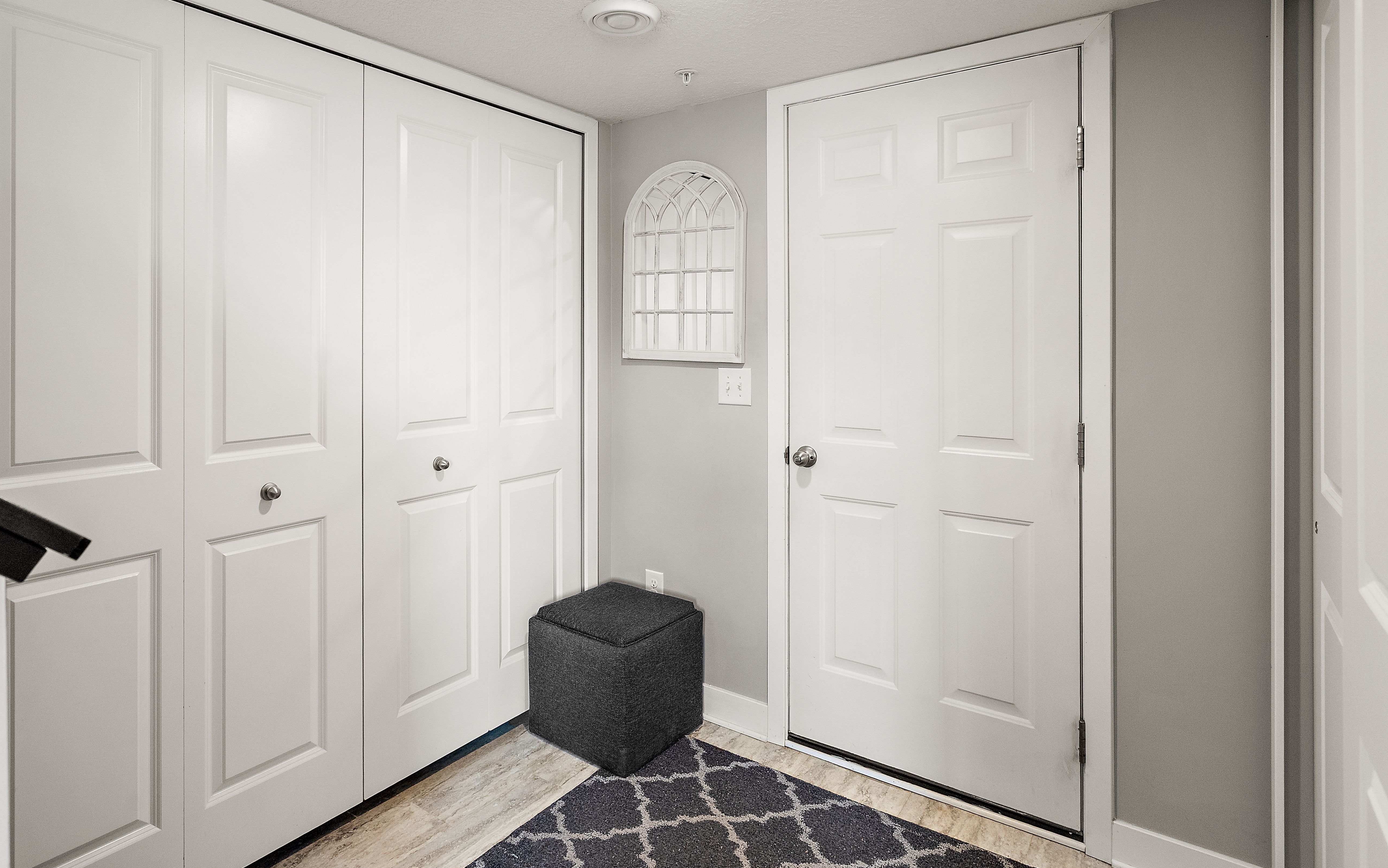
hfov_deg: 87.8
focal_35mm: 19
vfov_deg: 61.7
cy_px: 345
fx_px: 719
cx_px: 634
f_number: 8
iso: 500
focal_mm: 16
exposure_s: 1/5
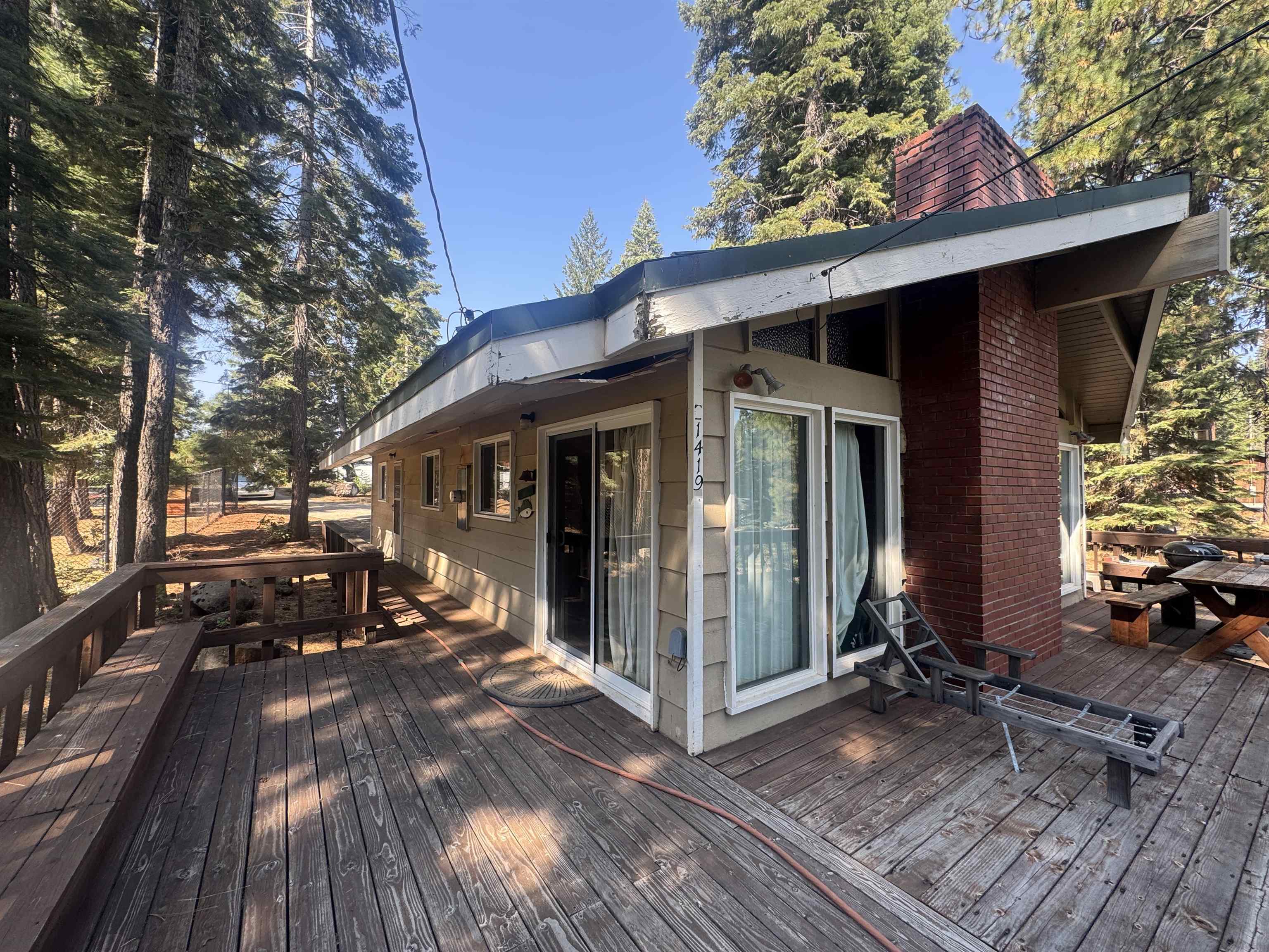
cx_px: 634
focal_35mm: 14
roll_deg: +0.0
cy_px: 476
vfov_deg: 85.7
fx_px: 513
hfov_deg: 102.1
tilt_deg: +1.9
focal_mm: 2.22
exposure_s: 1/174
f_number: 2.2
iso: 40
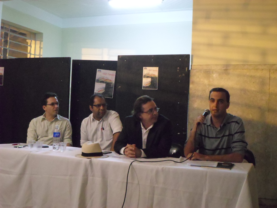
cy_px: 104
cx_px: 138
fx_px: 344
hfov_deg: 43.9
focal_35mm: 43
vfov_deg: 33.6
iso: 800
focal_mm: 7.8
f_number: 3.2
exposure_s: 1/20
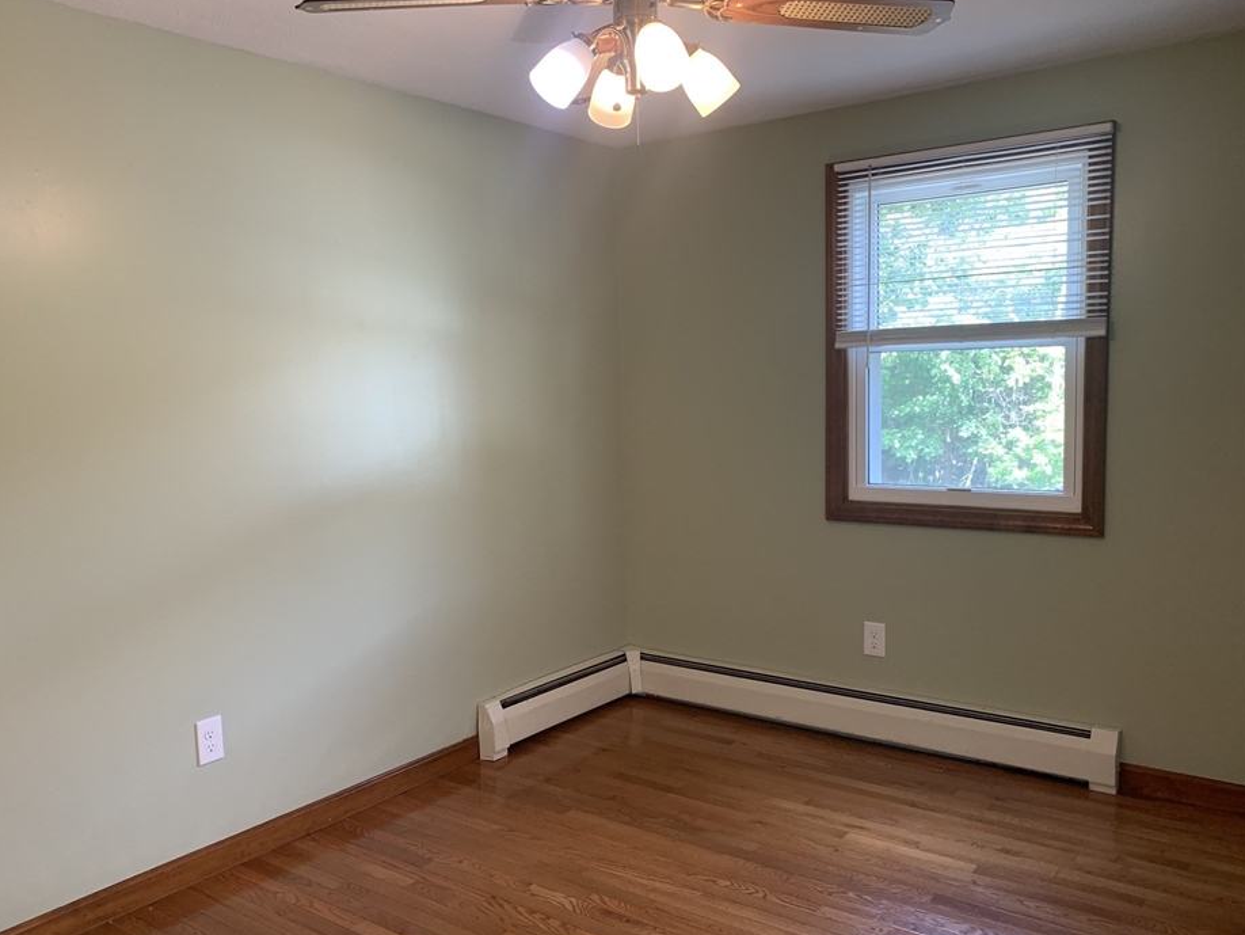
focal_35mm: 29
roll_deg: +1.7
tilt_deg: -5.7
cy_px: 493
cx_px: 559
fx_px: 1043
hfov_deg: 61.5
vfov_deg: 48.2
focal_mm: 4.25
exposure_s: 1/60
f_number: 1.8
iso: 125
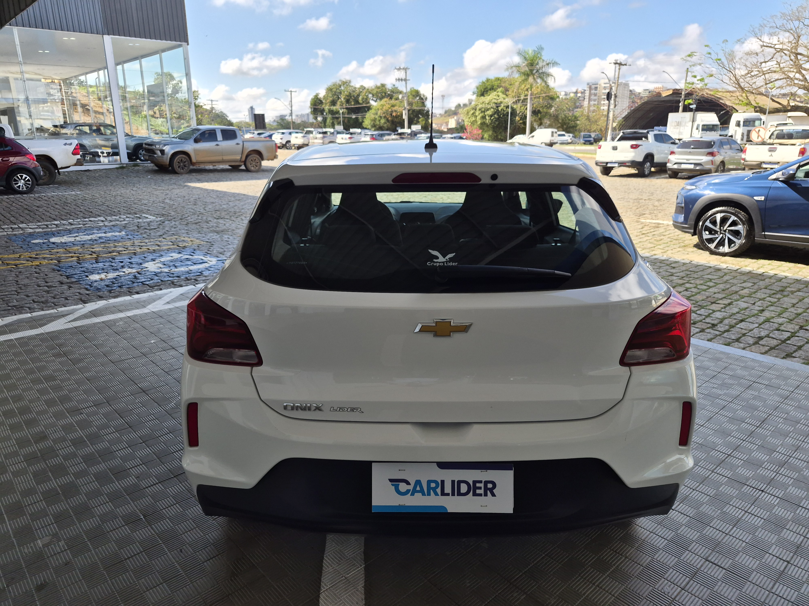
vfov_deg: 58.9
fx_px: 538
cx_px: 404
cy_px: 303
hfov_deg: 73.9
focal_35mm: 23
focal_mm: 5.4
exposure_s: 1/3080
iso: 80
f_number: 1.8
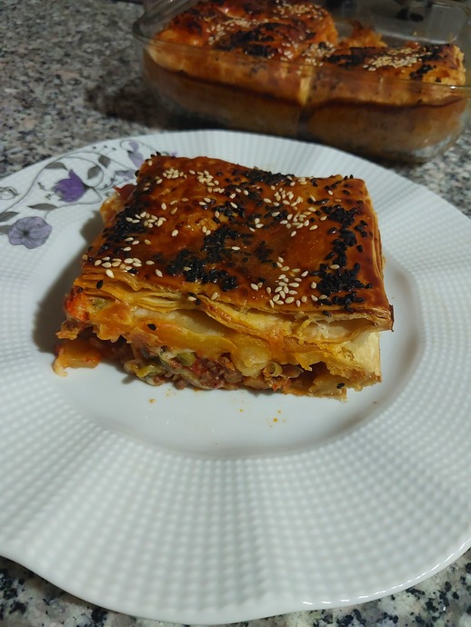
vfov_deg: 59.9
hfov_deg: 46.8
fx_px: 544
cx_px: 236
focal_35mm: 30
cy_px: 314
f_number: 1.8
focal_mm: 4.6
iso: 400
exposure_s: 1/25
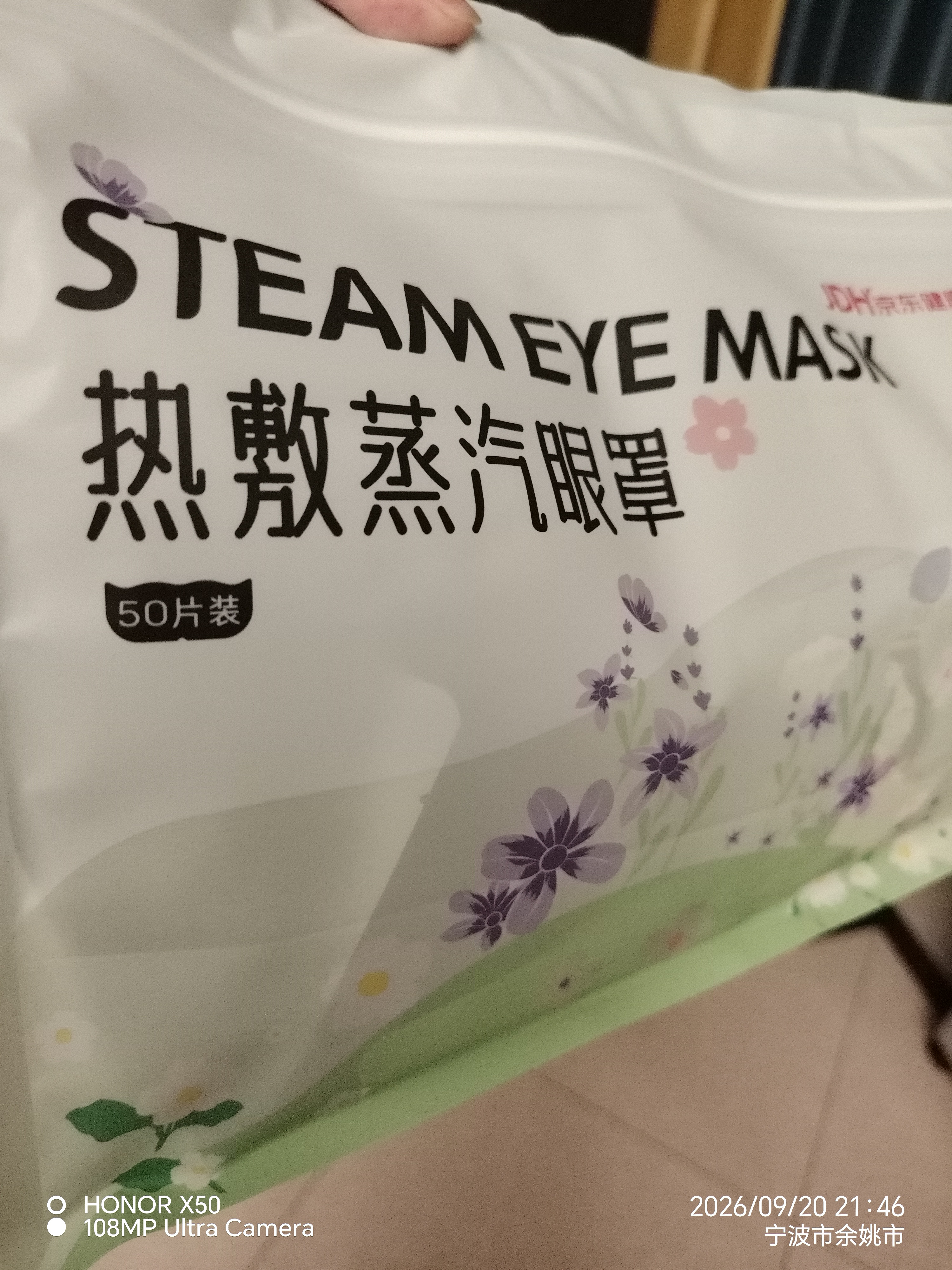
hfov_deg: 56.8
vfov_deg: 71.6
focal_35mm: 24
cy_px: 635
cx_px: 476
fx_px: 880
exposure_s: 1/100
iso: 5203
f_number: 1.75
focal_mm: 5.25
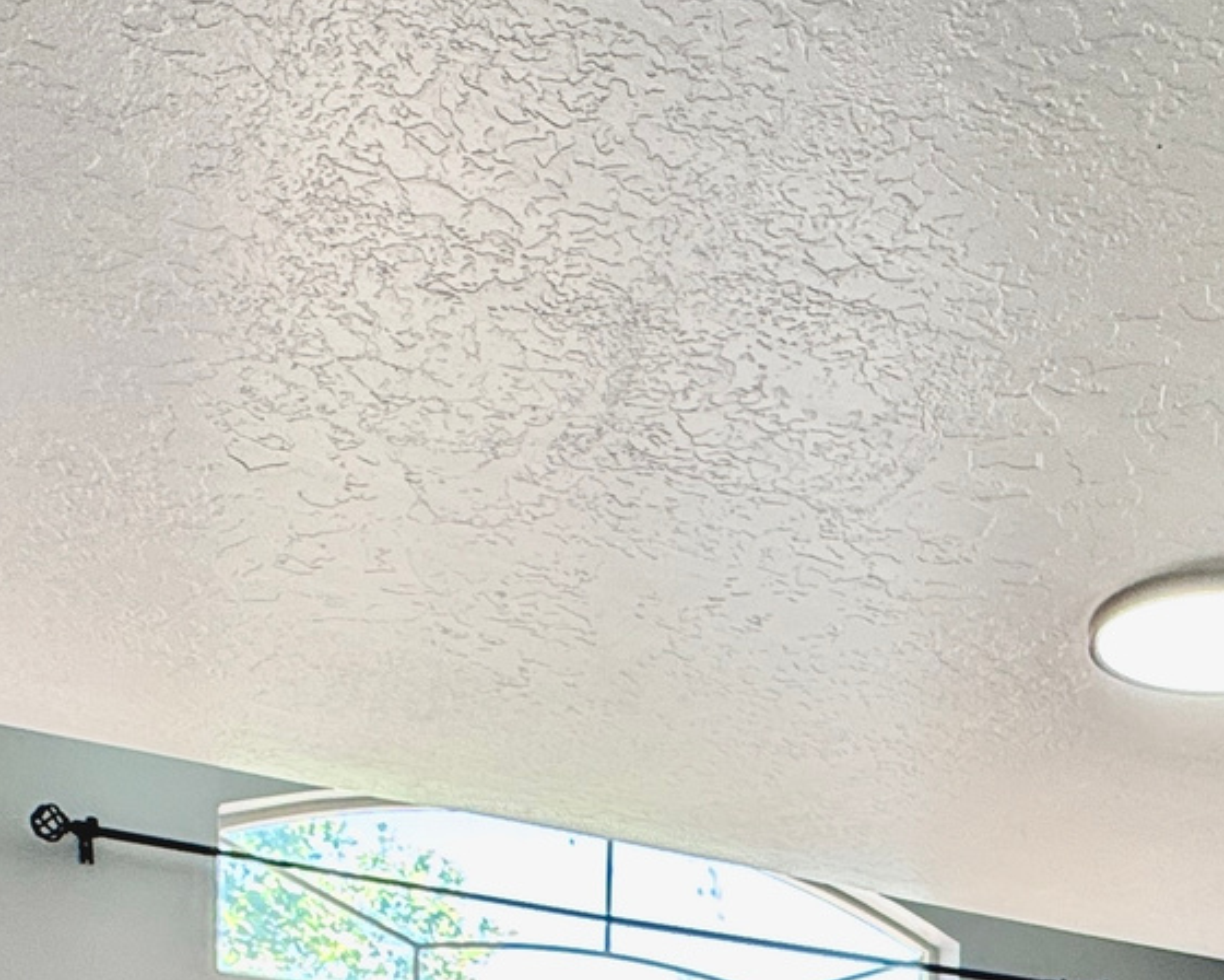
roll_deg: -1.6
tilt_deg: -1.9
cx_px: 925
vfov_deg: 24.2
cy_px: 1442
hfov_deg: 36.4
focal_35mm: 50
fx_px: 1811
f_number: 2.2
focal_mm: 2.22
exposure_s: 1/99
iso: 100
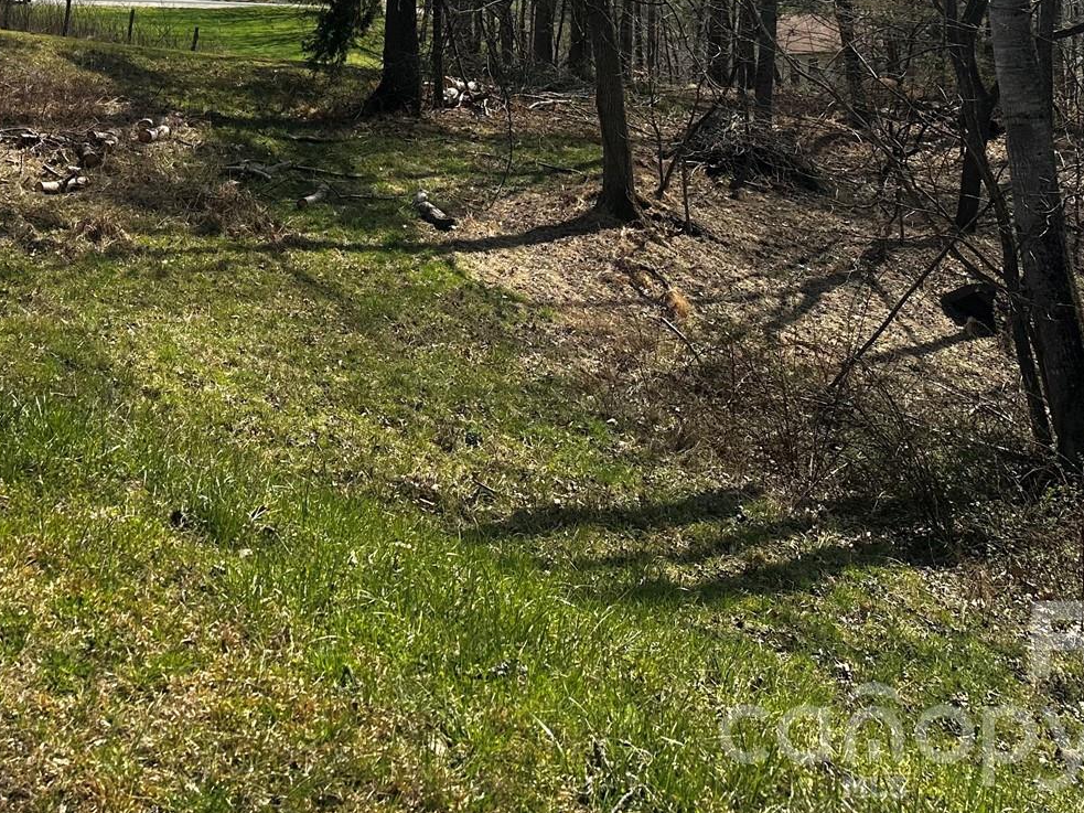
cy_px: -30
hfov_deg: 37.1
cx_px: 254
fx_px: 1566
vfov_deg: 27.2
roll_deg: +0.2
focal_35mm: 50
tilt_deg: +0.9
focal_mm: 6.86
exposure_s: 1/3058
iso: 80
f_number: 1.78
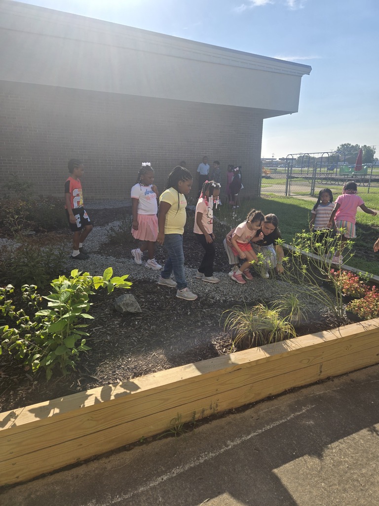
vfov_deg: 73.9
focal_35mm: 23
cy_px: 253
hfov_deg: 58.9
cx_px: 190
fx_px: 336
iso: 25
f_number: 1.8
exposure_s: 1/2271
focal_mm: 5.4
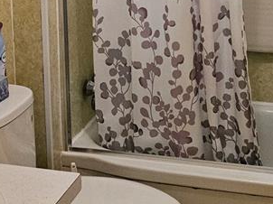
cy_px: 2
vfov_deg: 18.4
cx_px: 162
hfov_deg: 25.0
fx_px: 615
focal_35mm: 78
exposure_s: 1/120
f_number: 1.7
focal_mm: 6.3
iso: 500
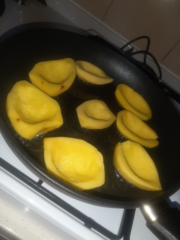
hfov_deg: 51.4
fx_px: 187
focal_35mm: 27
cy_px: 120
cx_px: 90
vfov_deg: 65.3
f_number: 1.7
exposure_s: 1/145
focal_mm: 3.93
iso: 40
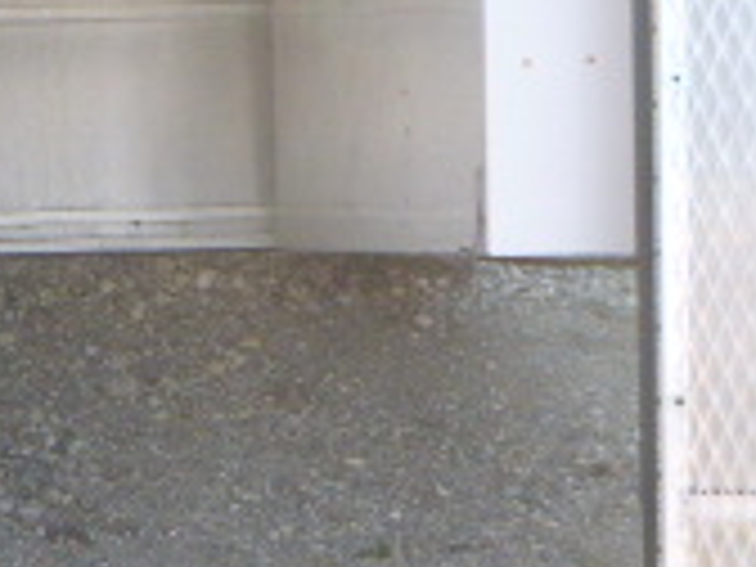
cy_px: 342
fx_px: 2075
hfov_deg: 20.2
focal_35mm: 95
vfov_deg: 15.5
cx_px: 50
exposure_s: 1/80
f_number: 3.9
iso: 100
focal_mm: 4.5
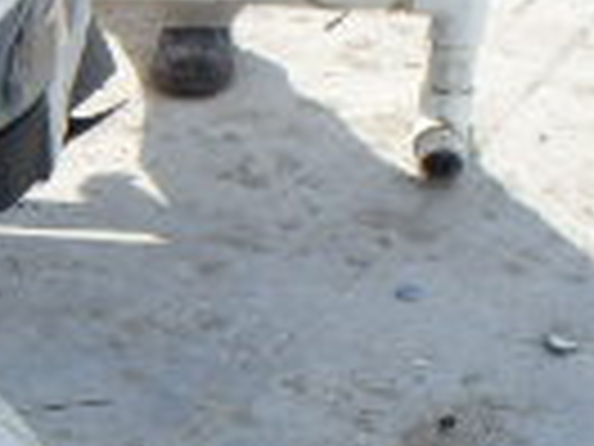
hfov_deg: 12.5
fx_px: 2334
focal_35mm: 136
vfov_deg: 10.9
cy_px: 261
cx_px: -648
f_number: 11
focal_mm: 5
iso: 125
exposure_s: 1/100
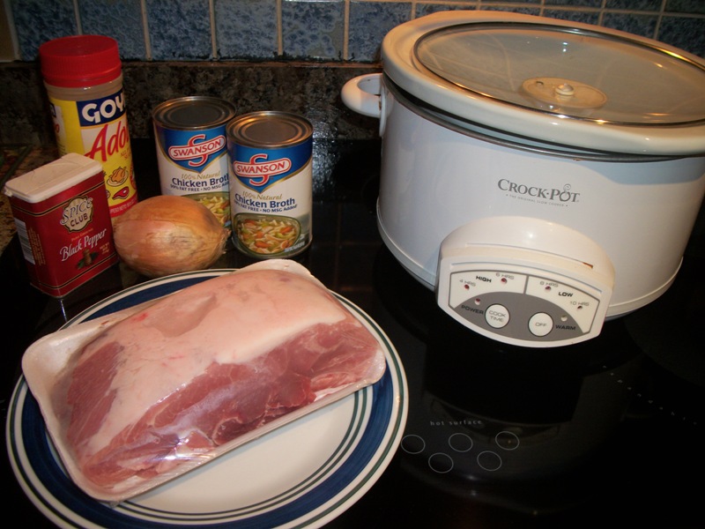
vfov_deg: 44.2
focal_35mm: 32
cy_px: 264
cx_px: 352
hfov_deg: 56.8
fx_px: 652
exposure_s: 1/30
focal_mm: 5.7
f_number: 2.9
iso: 80
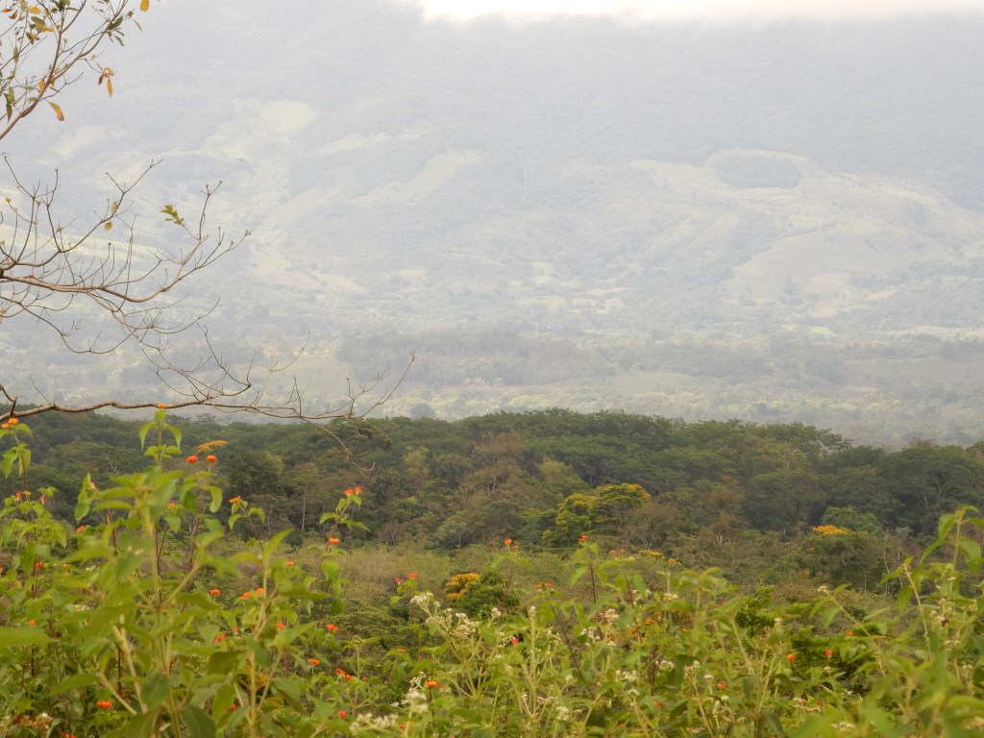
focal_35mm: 193
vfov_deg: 7.7
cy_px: 369
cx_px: 492
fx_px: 5486
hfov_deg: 10.2
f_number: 6.3
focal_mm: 34.5
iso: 125
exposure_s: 1/200
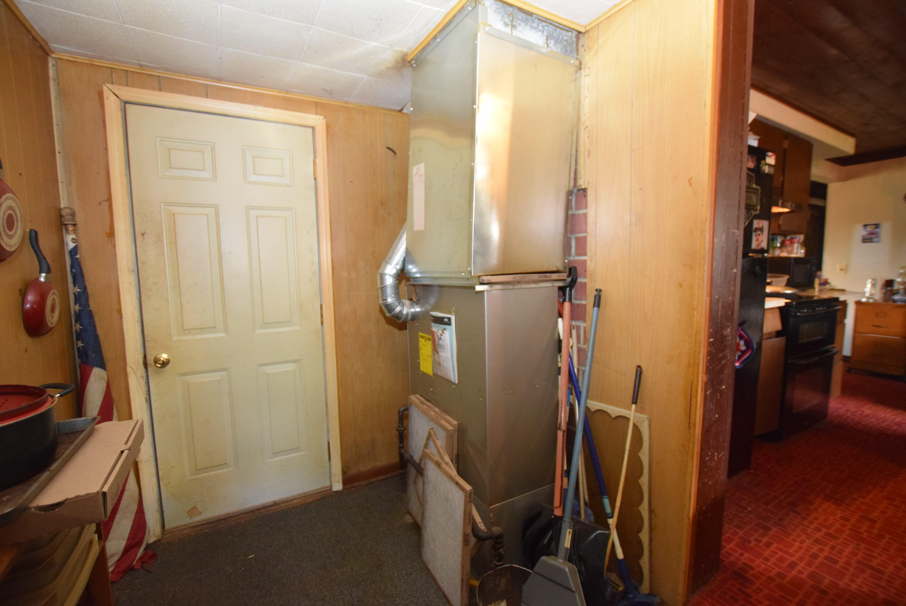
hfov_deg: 100.3
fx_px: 378
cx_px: 453
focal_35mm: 15
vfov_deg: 77.4
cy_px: 303
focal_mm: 10
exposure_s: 1/60
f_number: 3.5
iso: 3200
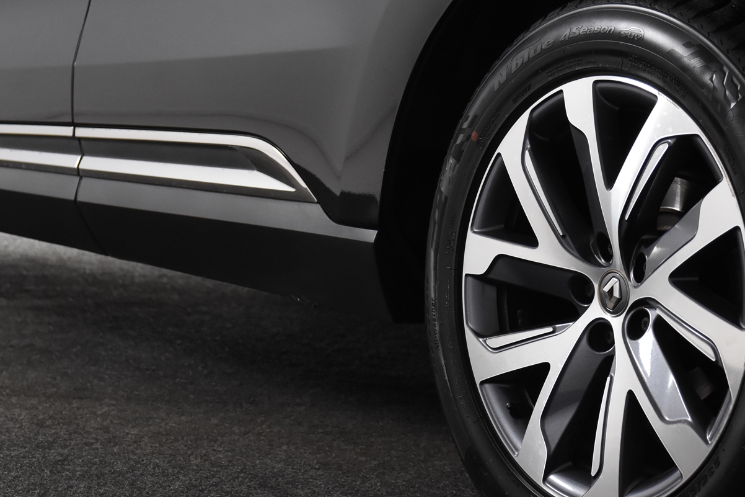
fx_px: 2230
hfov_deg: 18.9
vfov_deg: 12.7
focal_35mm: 108
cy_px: 215
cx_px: 239
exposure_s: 1/100
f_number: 4.5
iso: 1600
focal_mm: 45
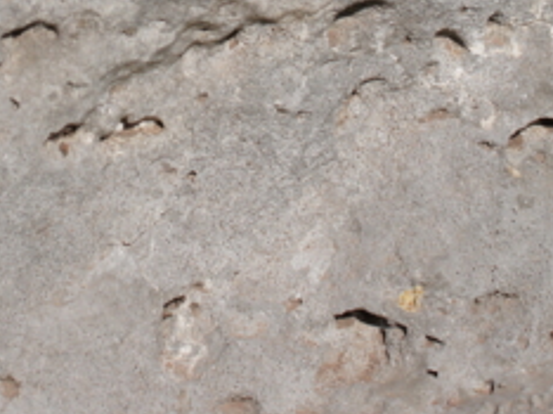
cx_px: 64
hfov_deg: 11.4
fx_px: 2755
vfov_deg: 8.4
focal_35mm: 173
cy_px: -206
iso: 100
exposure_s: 1/800
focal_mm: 35
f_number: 7.1
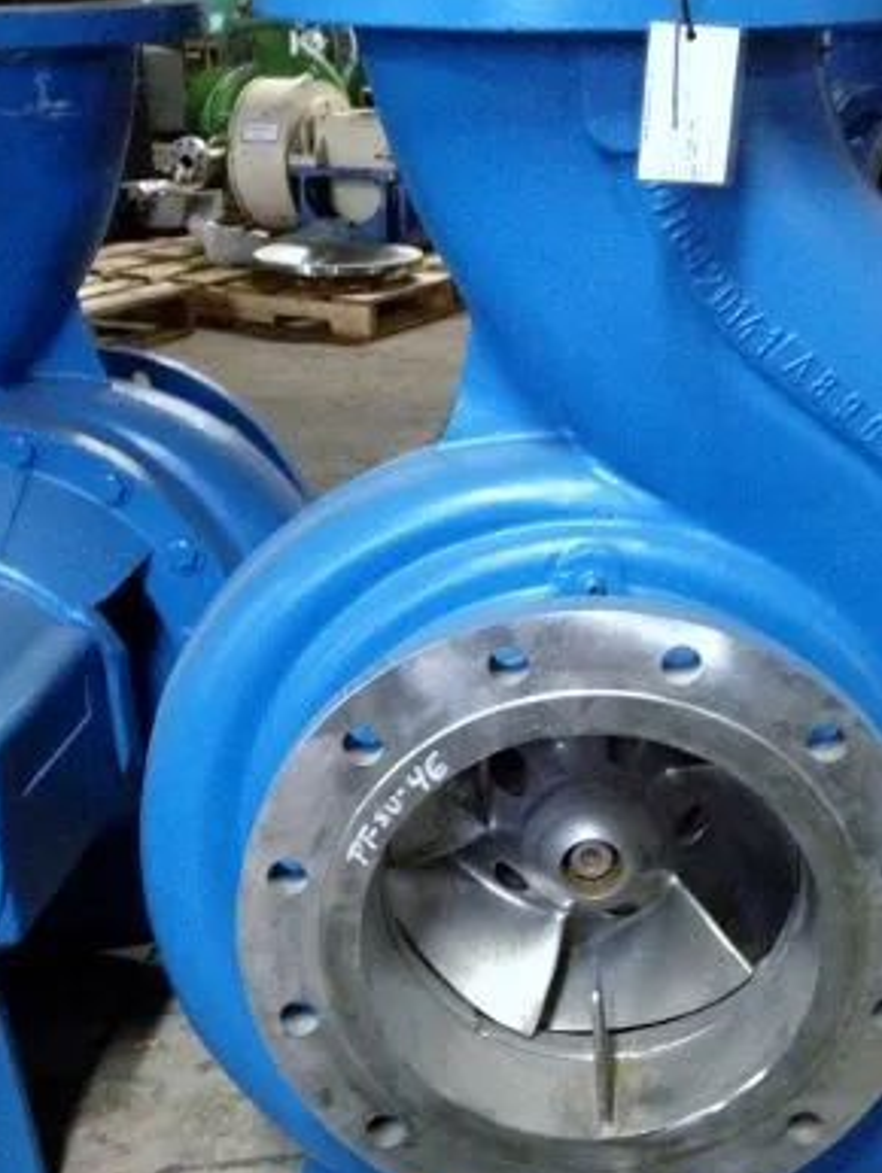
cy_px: 820
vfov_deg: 32.8
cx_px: 593
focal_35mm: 58
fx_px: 1968
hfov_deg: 25.1
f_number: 2.4
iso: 640
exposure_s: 1/15
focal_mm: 4.28
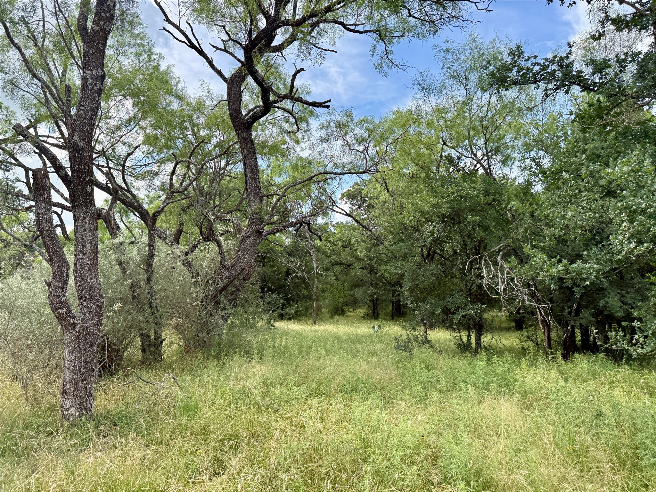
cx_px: 328
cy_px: 246
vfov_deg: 56.8
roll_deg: -4.6
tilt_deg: +10.7
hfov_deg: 71.6
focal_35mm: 24
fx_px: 455
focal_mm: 6.76
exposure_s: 1/1385
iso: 100
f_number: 1.78
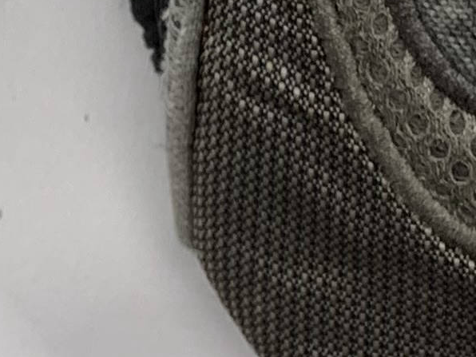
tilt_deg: -79.5
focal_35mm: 176
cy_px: -816
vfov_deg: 7.2
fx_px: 2420
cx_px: -73
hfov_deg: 11.1
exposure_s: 1/120
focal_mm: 4.25
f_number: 1.8
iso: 32
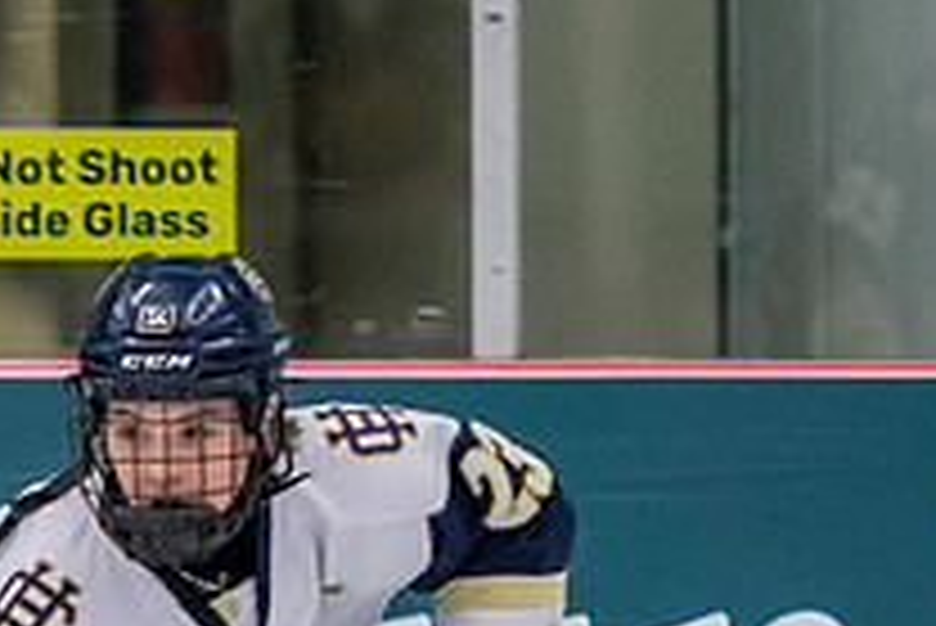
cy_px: 720
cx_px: 342
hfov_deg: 2.4
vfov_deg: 1.6
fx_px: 22791
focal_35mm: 876
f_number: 3.2
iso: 2000
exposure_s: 1/640
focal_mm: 150
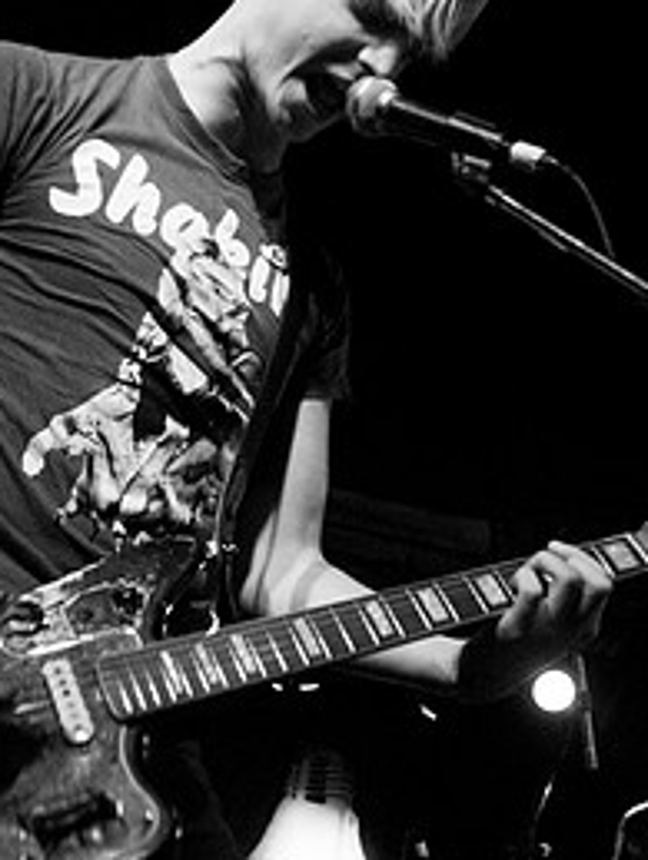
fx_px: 1245
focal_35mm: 50
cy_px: 528
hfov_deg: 29.2
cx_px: 317
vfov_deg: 37.9
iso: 800
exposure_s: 1/60
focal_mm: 20
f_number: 3.2
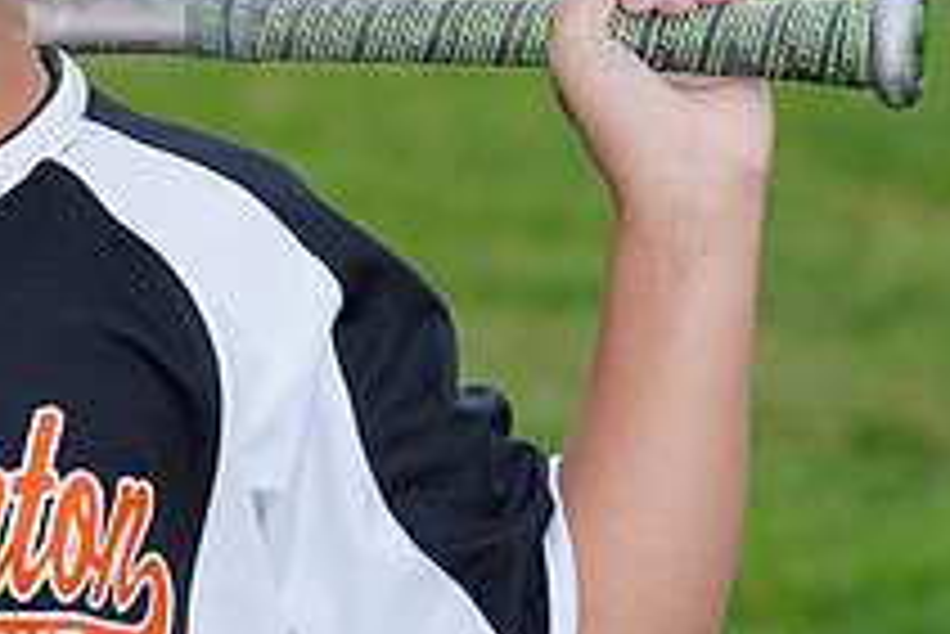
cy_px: -61
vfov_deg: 2.5
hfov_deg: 3.7
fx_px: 14523
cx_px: -77
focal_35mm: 550
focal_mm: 200
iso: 200
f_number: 8
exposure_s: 1/200
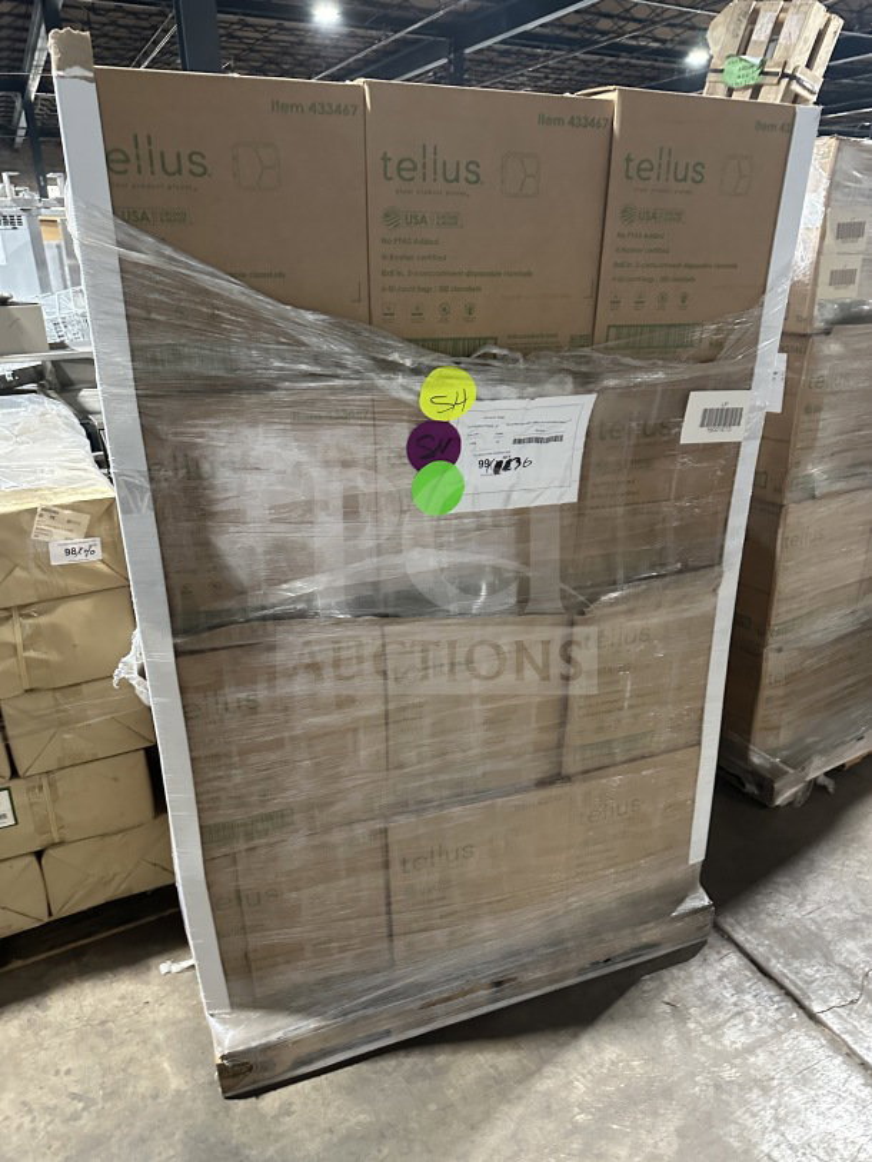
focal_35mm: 24
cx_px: 436
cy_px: 581
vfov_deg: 71.6
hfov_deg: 56.8
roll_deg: +2.7
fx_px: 806
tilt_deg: -19.5
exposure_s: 1/60
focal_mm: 6.86
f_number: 1.78
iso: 800
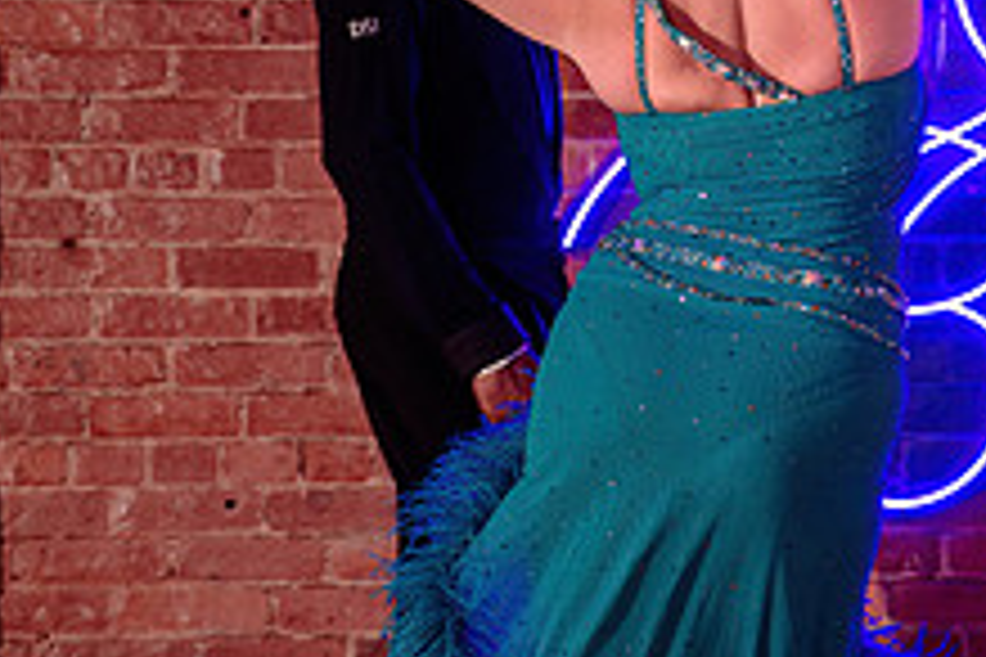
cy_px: 351
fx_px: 4327
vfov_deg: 8.7
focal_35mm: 158
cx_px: 1243
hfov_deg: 12.6
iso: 500
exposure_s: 1/200
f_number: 2
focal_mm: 50
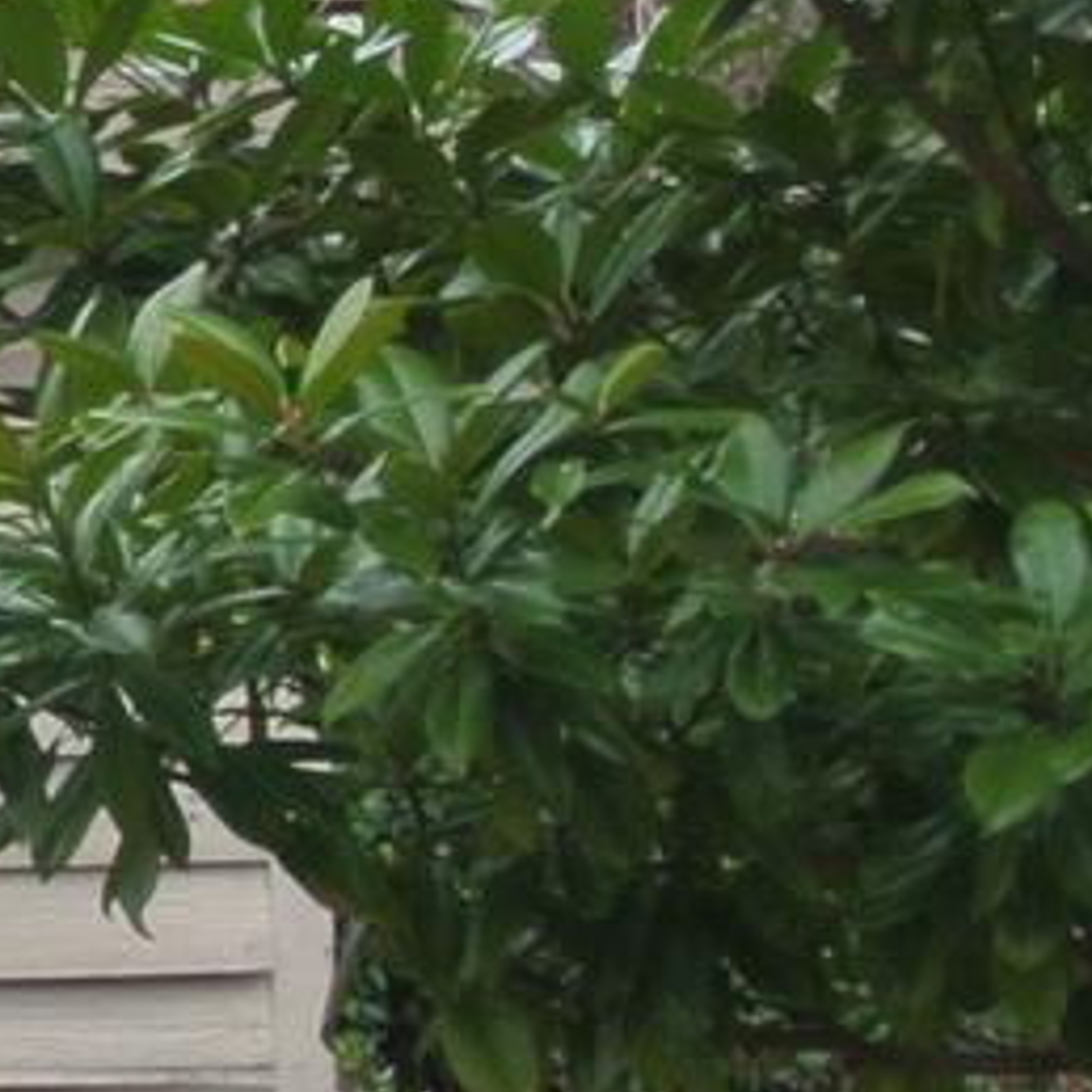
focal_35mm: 411
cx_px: -2711
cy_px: 843
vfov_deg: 4.3
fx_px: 14669
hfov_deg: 4.1
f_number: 5
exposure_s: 1/60
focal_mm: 22.7
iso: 100
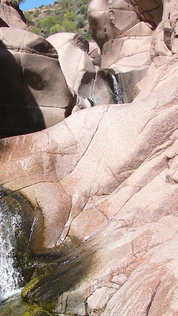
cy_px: 195
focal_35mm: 76
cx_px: 24
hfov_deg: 15.7
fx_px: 638
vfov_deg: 27.8
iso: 64
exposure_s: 1/640
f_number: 3.3
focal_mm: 6.3
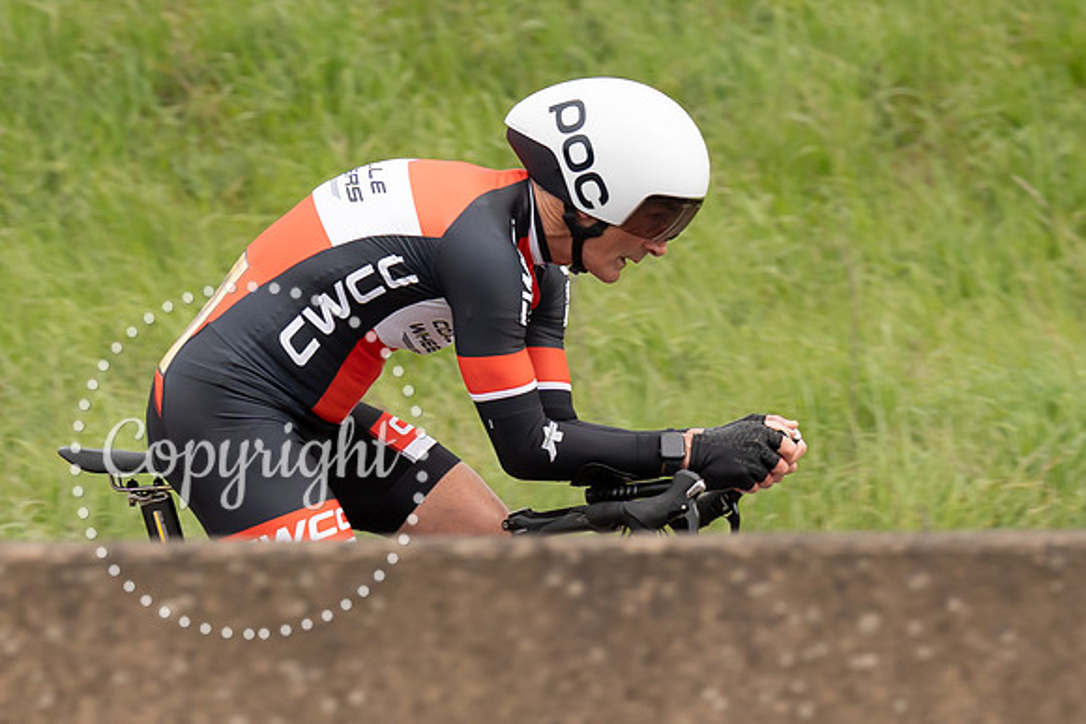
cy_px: 179
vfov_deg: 2.3
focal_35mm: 601
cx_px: 515
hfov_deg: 3.4
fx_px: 18142
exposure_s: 1/800
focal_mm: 165
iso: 200
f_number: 4
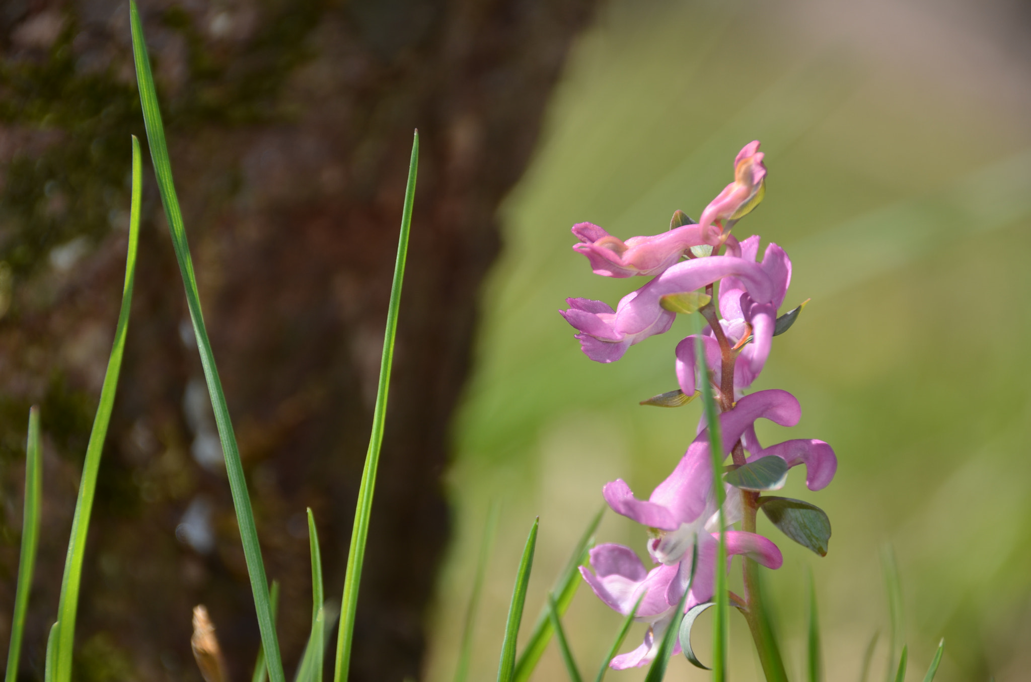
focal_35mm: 375
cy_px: 341
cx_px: 516
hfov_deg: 5.5
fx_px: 10716
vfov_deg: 3.6
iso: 125
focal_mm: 250
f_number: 6.3
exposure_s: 1/250
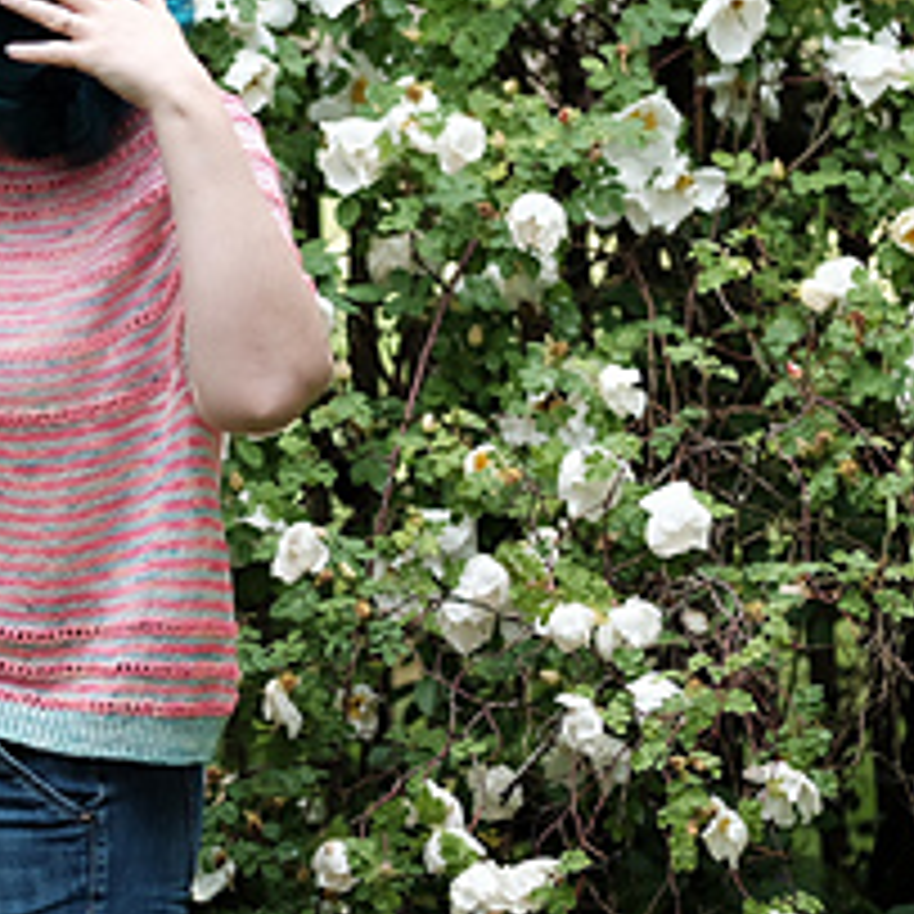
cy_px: 434
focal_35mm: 157
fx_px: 4690
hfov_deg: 11.1
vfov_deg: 11.1
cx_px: 153
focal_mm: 50
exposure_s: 1/1000
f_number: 2
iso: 200
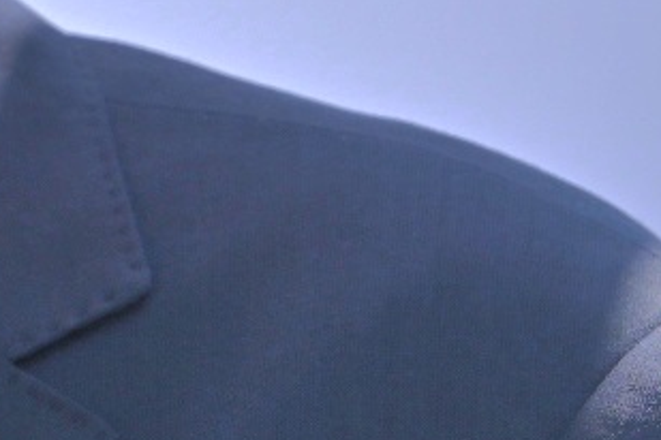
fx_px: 17313
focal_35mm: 943
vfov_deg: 1.5
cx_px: -627
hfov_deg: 2.2
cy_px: -568
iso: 100
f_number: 7.1
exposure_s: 1/400
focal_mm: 180
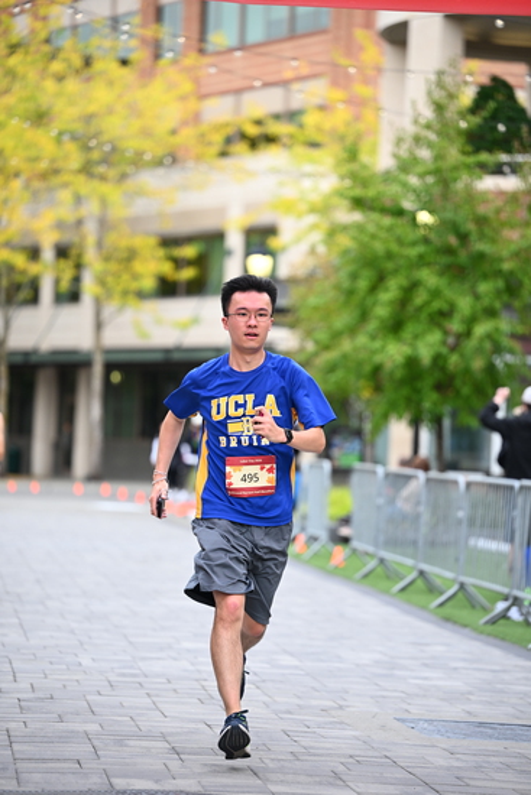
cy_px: 398
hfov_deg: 10.2
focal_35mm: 135
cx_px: 266
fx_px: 2985
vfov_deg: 15.2
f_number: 2.8
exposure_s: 1/1250
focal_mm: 135
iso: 640
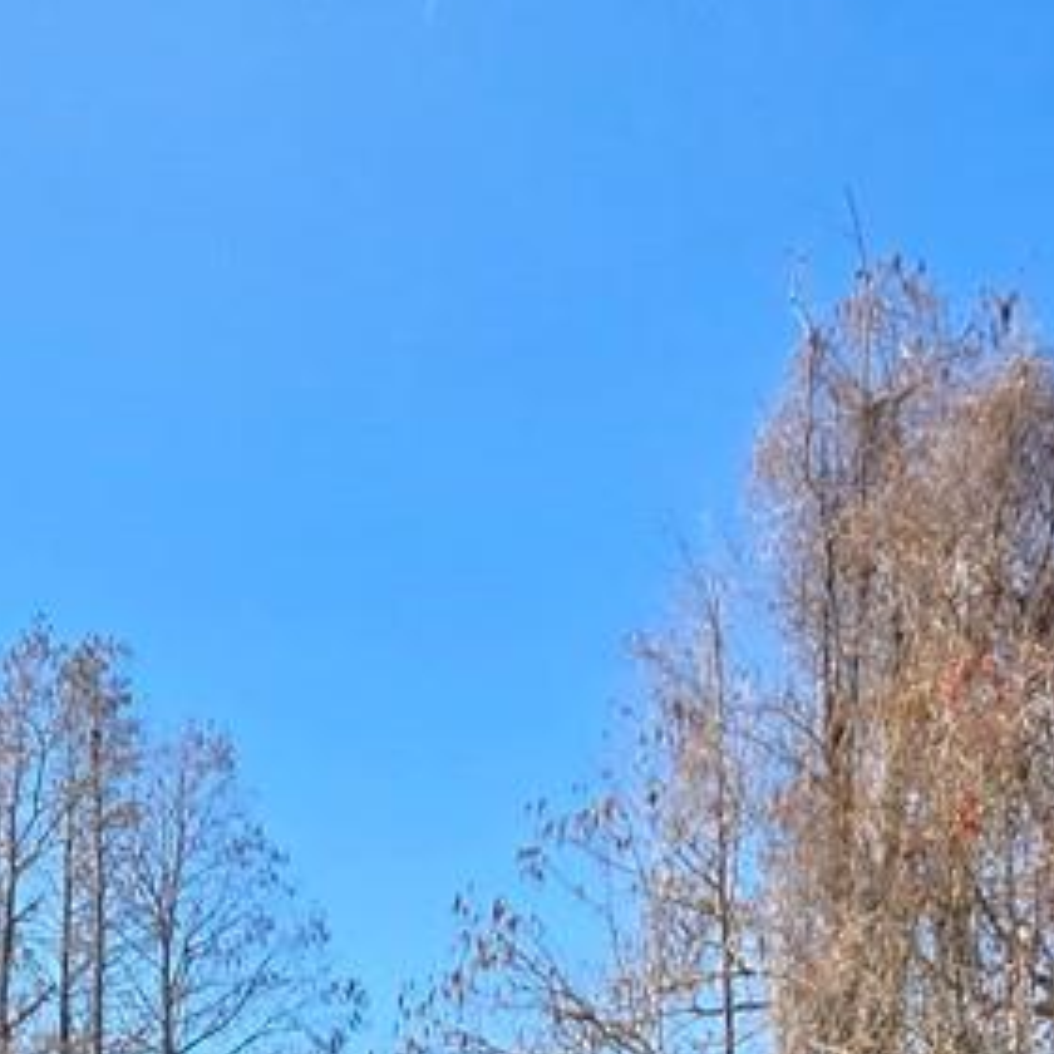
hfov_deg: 15.0
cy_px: 2014
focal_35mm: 116
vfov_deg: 13.2
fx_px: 3996
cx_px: 572
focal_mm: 5.4
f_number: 1.8
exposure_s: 1/1509
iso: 25
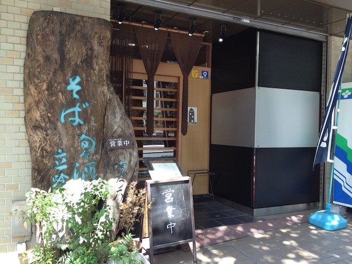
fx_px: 356
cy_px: 132
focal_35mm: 35
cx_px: 176
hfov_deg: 52.6
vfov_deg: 40.7
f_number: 2.4
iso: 100
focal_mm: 4.28
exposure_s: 1/120
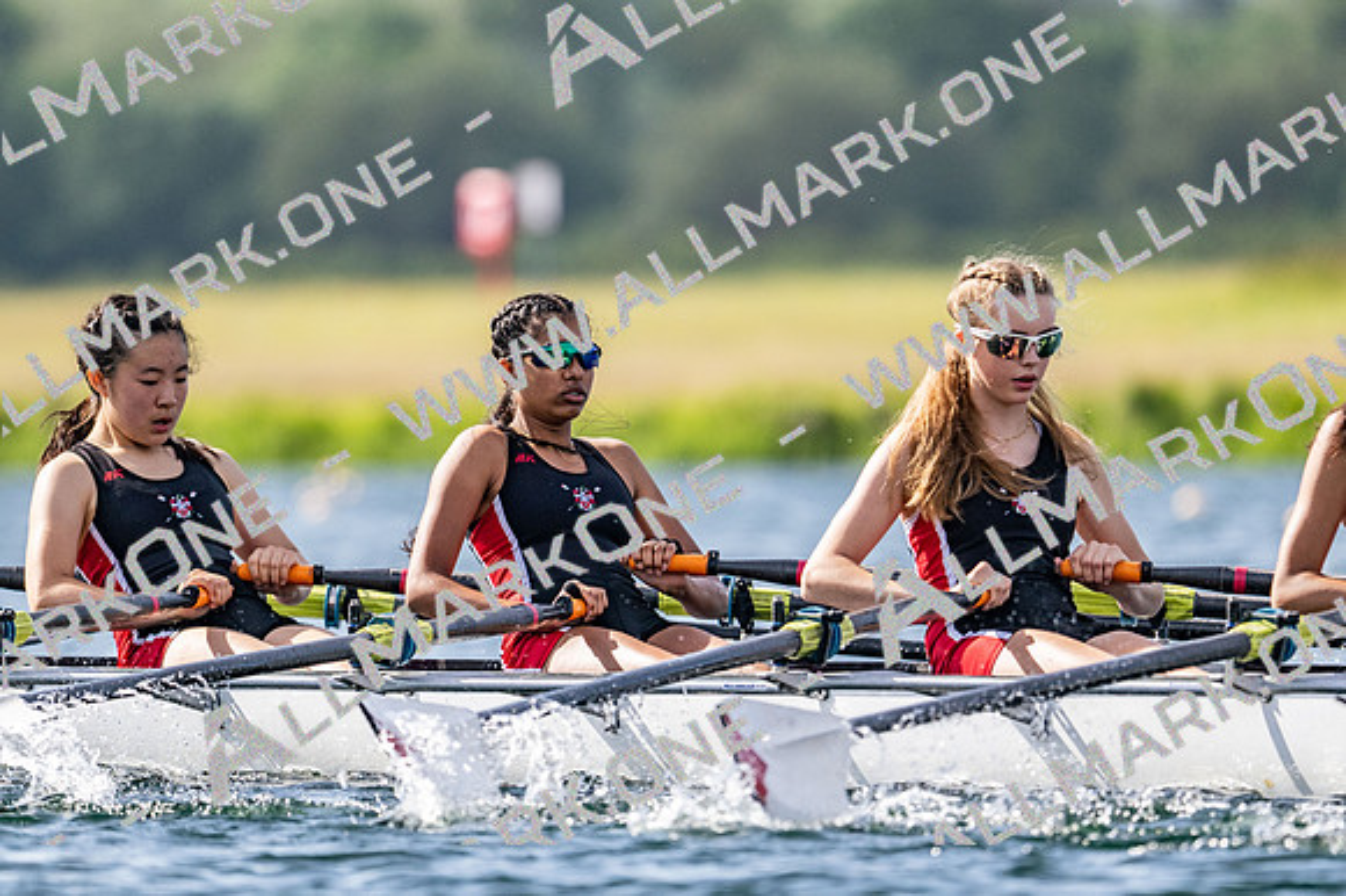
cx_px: 673
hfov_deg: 3.4
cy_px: 448
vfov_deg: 2.3
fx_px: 22420
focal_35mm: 600
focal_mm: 400
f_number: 4.5
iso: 320
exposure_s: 1/2500
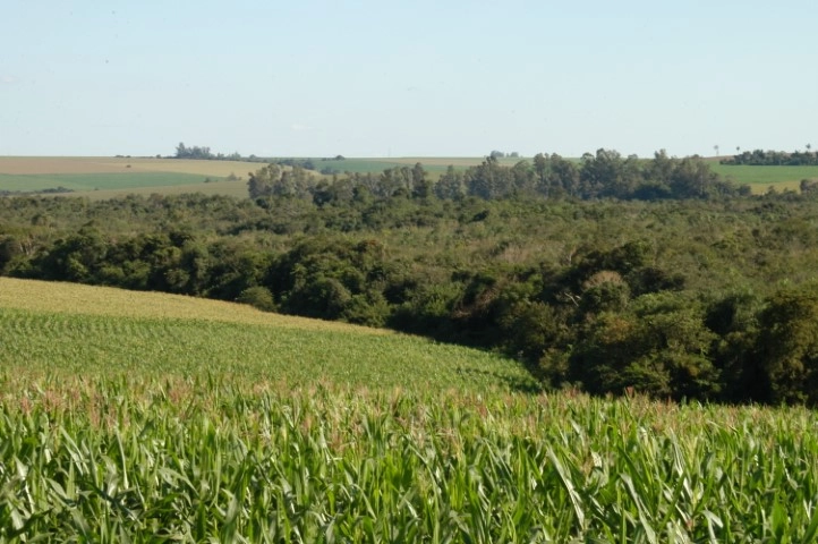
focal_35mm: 105
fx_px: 2384
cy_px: 272
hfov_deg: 19.5
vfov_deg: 13.0
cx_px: 409
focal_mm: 70
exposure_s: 1/80
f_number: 16
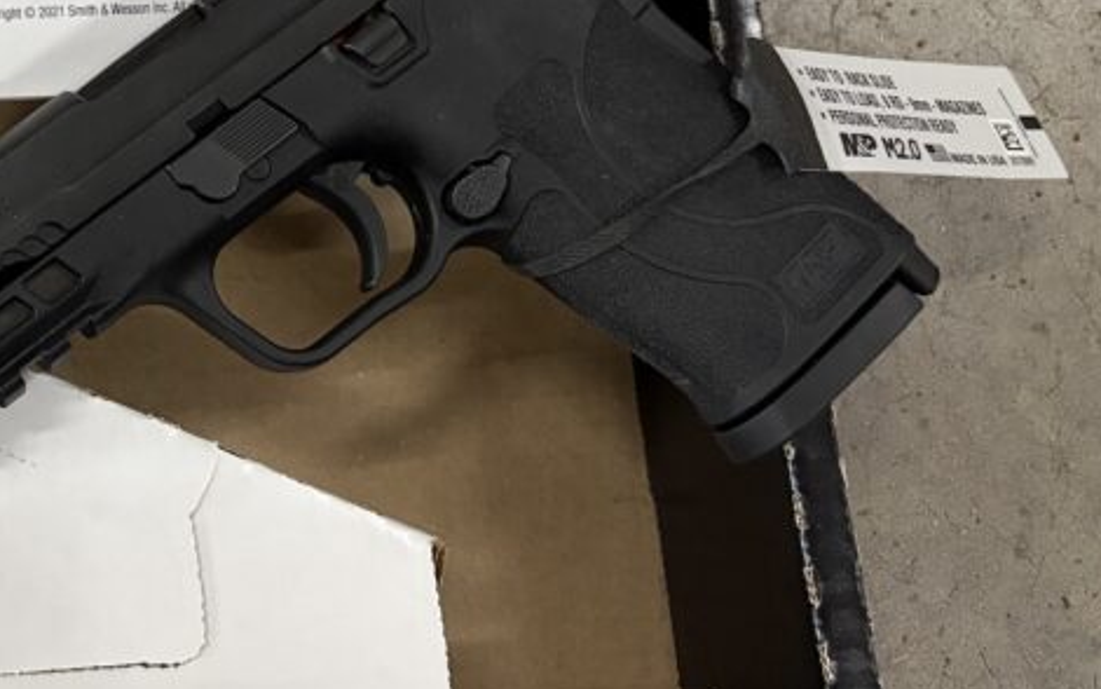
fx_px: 1801
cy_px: 28
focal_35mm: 60
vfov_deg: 21.0
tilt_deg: -74.8
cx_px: -42
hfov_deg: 31.1
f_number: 1.6
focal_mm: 5.96
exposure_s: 1/60
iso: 320
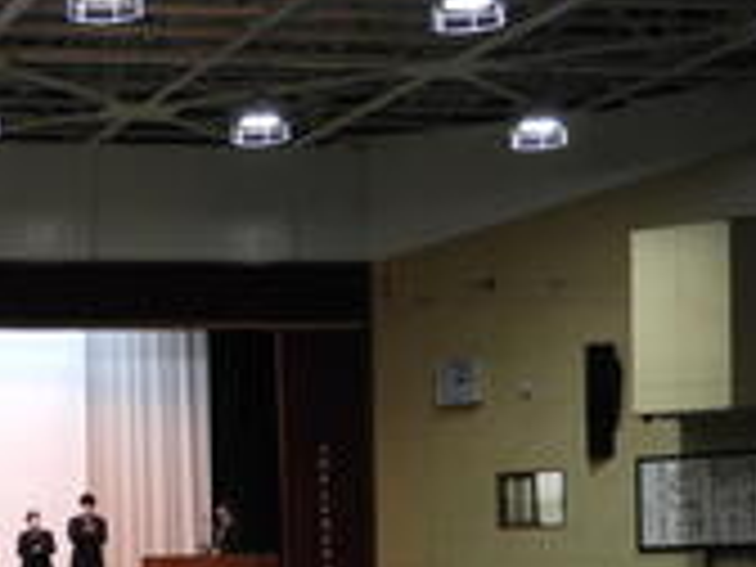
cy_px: 612
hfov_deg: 16.0
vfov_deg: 12.3
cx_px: -117
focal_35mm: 119
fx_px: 2599
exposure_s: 1/30
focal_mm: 9
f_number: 4
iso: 220
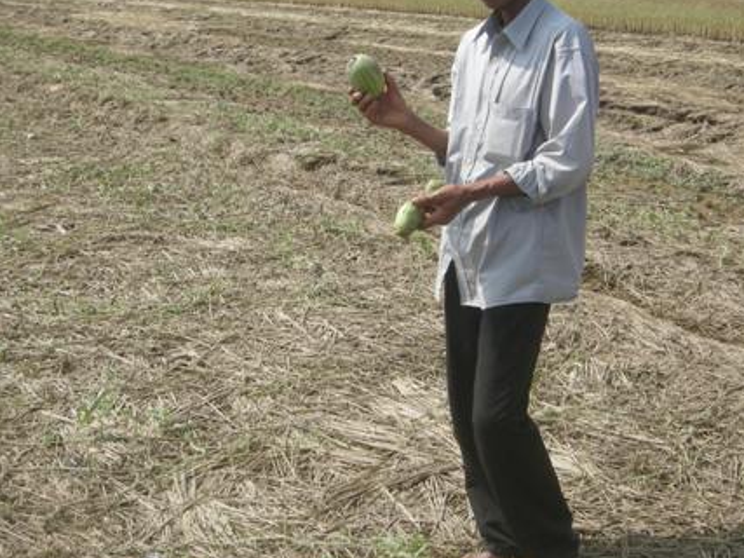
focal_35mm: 54
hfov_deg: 35.6
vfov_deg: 26.9
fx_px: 1160
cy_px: 213
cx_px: 376
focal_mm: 7.5
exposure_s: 1/238
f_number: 5.4
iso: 64
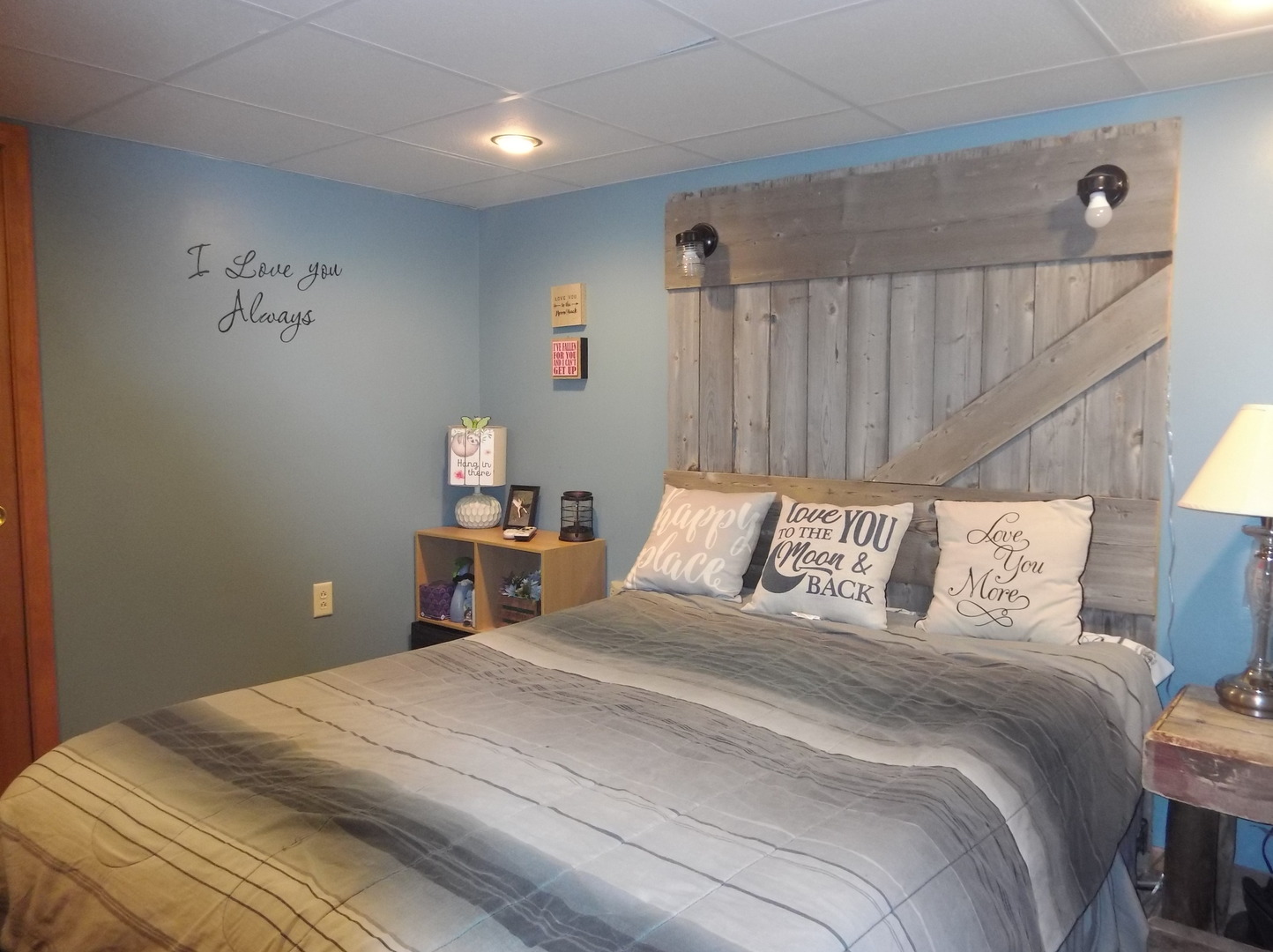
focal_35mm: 25
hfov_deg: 69.4
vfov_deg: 54.8
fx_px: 918
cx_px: 636
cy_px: 476
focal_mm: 4.5
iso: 560
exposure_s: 1/30
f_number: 3.5
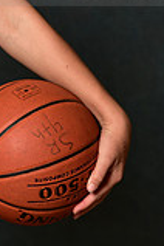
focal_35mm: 423
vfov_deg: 4.9
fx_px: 2890
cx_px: -132
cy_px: -43
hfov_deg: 3.2
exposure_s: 1/200
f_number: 4.5
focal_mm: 116
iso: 200
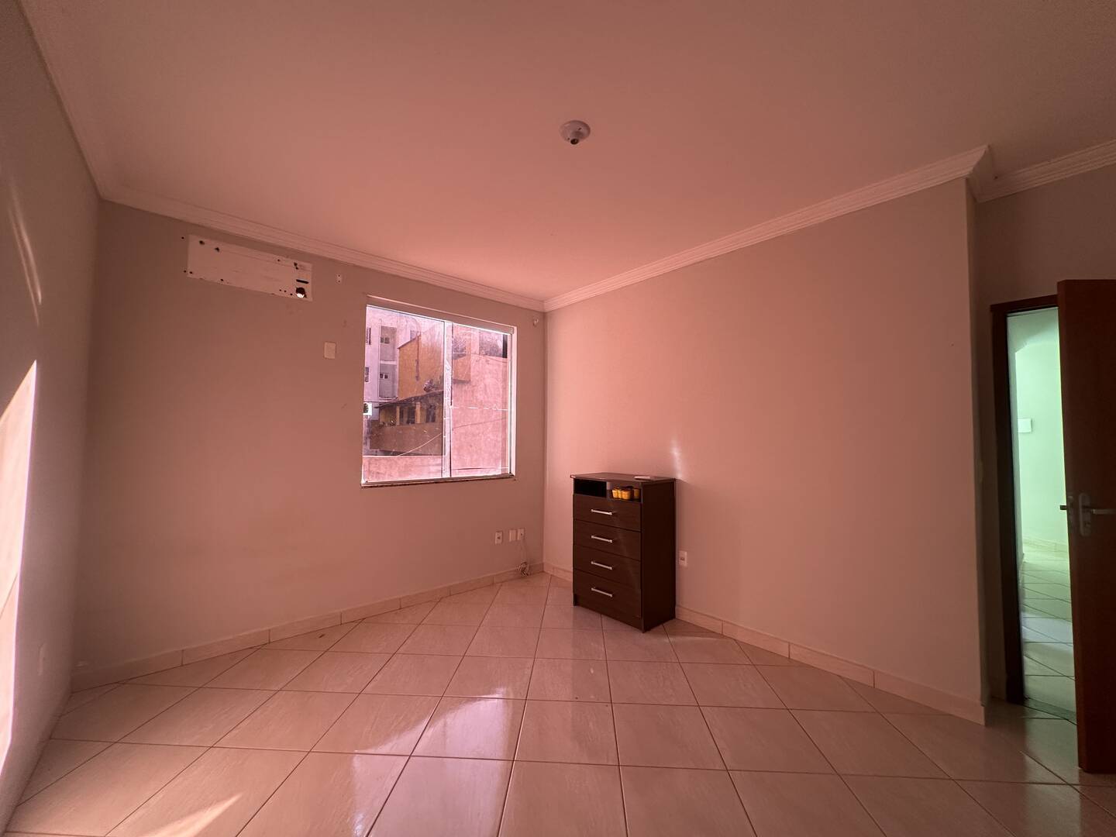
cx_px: 558
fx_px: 451
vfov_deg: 85.7
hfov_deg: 102.1
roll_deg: -0.2
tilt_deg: +2.8
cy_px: 418
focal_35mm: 14
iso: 125
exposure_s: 1/99
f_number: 2.2
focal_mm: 2.22
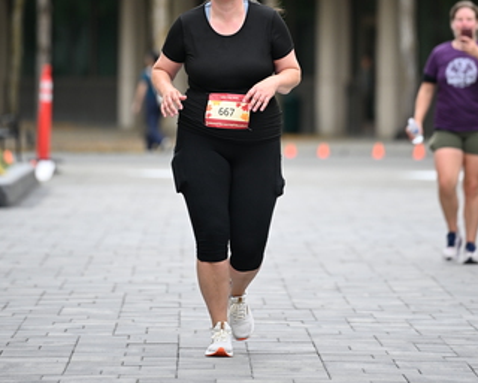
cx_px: 256
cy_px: 64
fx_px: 4569
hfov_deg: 6.0
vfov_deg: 4.8
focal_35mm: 323
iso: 400
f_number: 2.8
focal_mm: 200
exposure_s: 1/1250
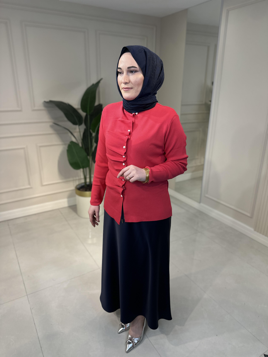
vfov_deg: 71.6
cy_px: 178
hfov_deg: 56.8
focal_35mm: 24
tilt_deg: -19.6
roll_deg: -0.7
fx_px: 248
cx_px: 134
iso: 80
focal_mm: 6.86
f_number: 1.78
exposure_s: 1/634
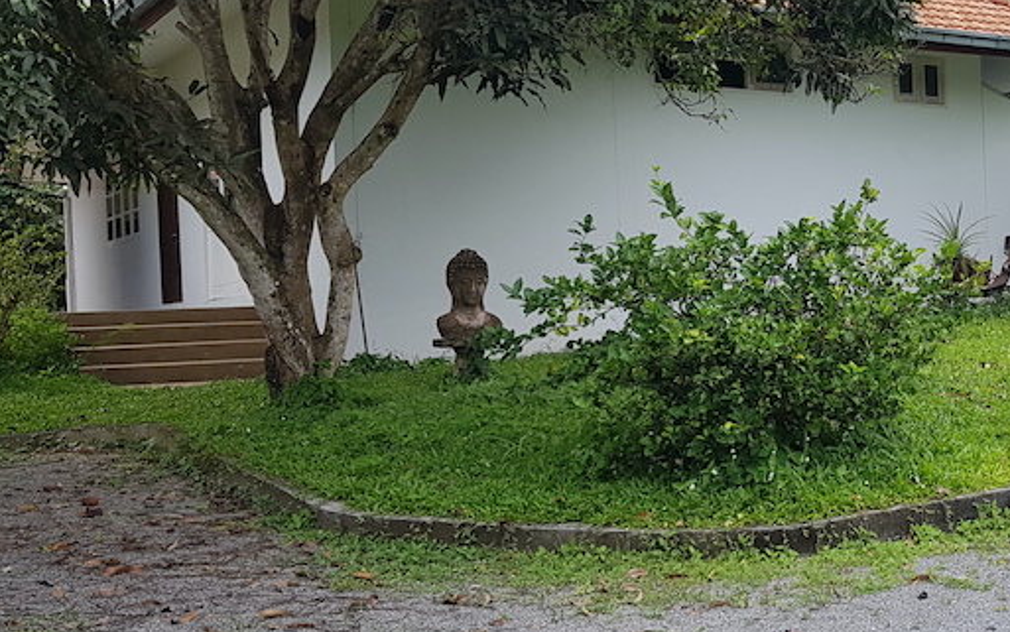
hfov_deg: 34.6
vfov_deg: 23.6
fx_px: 1514
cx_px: 929
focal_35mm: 55
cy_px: 327
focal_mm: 4.3
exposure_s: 1/886
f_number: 1.7
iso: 40
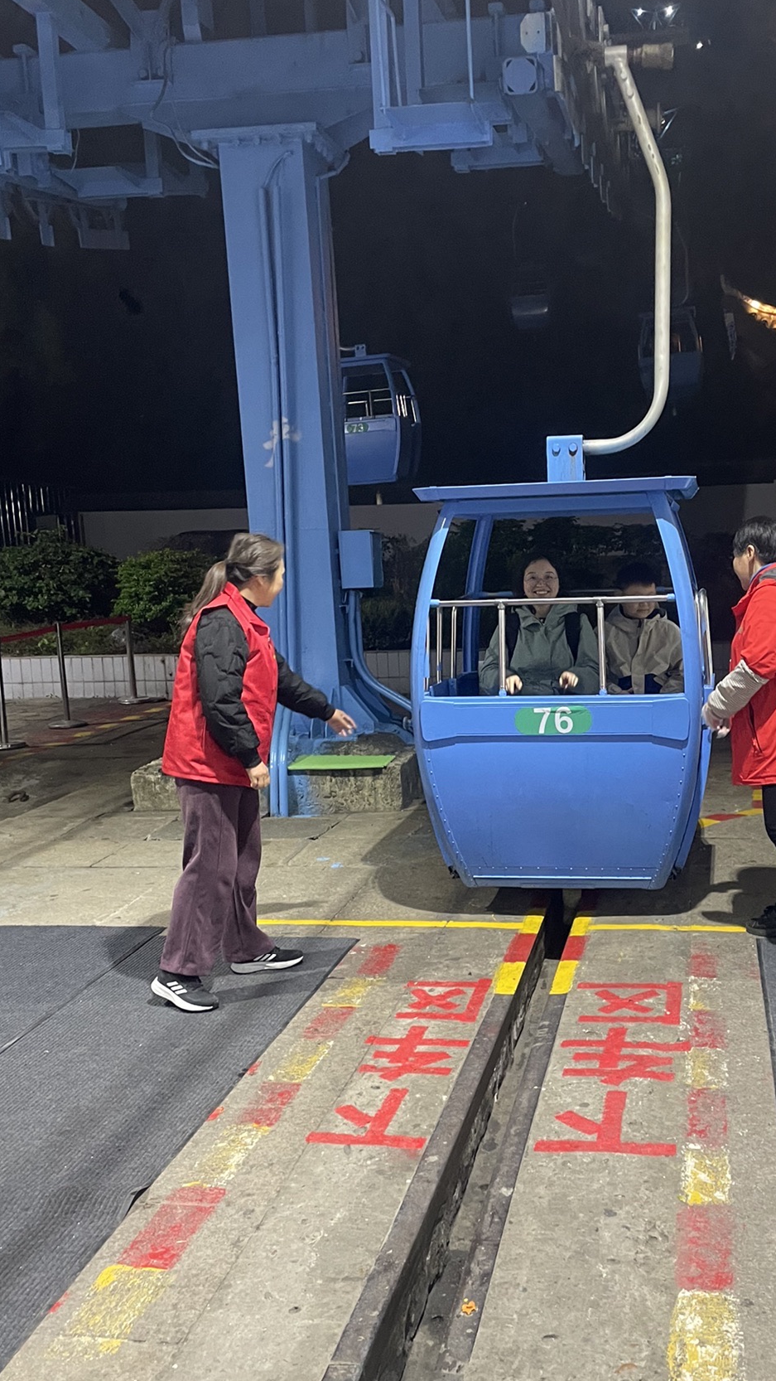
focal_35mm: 34
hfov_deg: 34.2
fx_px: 1244
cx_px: 540
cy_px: 730
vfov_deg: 58.0
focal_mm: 4.2
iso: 250
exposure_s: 1/50
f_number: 1.6
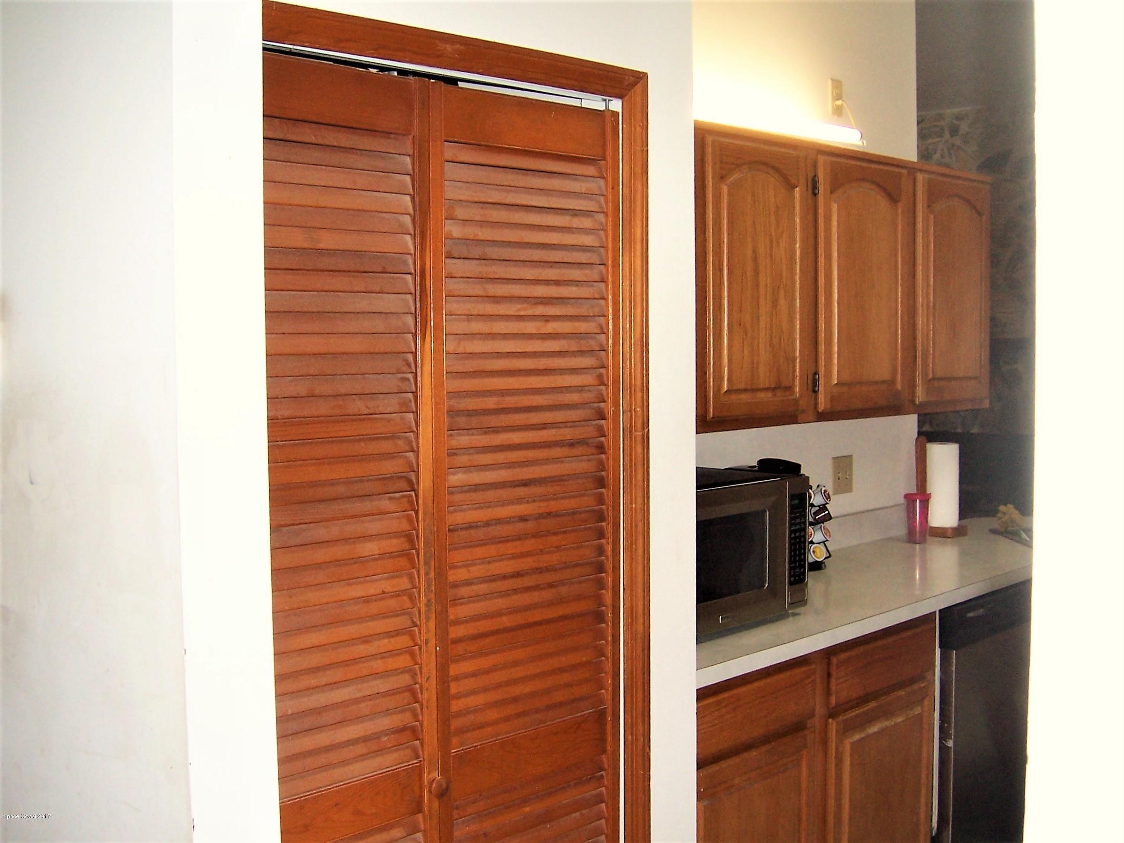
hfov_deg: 51.3
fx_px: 1169
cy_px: 422
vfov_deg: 39.7
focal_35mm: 36
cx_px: 562
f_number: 3
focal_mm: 6
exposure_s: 1/60
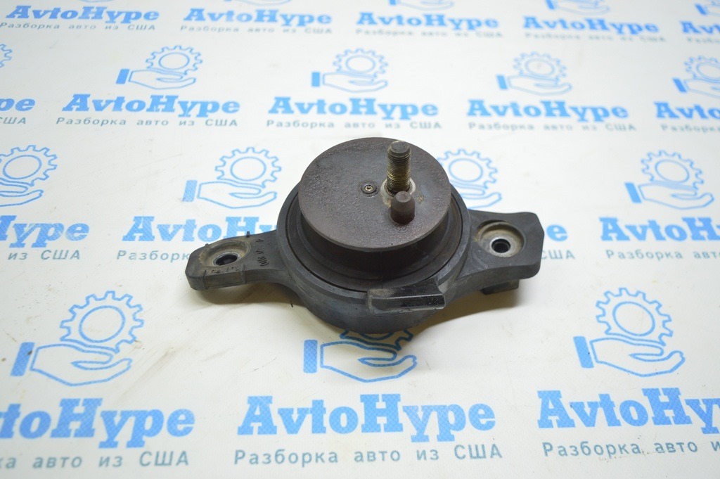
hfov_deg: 57.3
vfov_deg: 39.9
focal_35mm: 33
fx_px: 659
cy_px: 240
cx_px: 360
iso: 400
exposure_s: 1/40
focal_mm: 22
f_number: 3.8
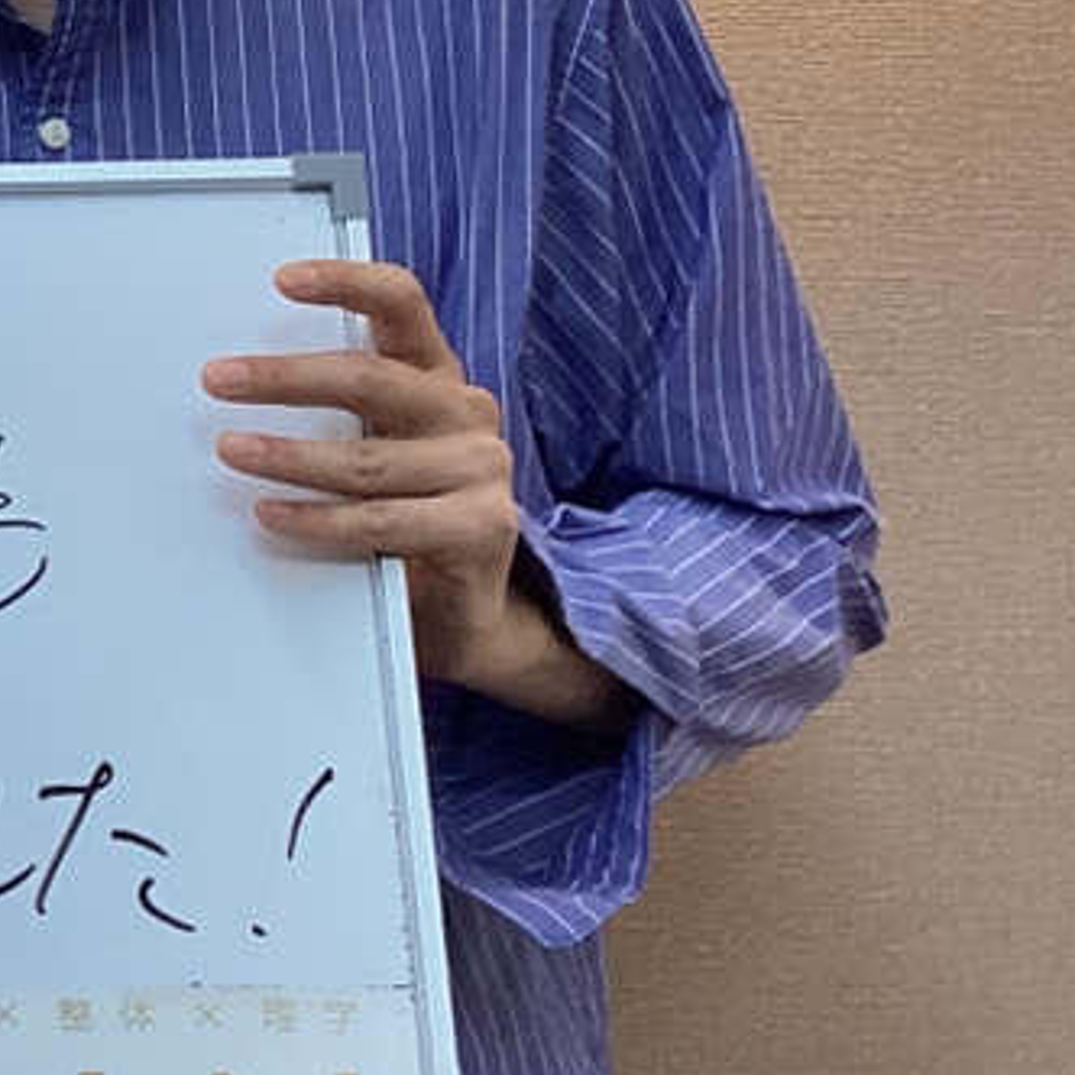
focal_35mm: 99
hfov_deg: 15.6
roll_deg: +0.0
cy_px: 343
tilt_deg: -3.0
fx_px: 3478
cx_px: -725
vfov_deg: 17.5
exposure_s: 1/60
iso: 100
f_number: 2.4
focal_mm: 3.3
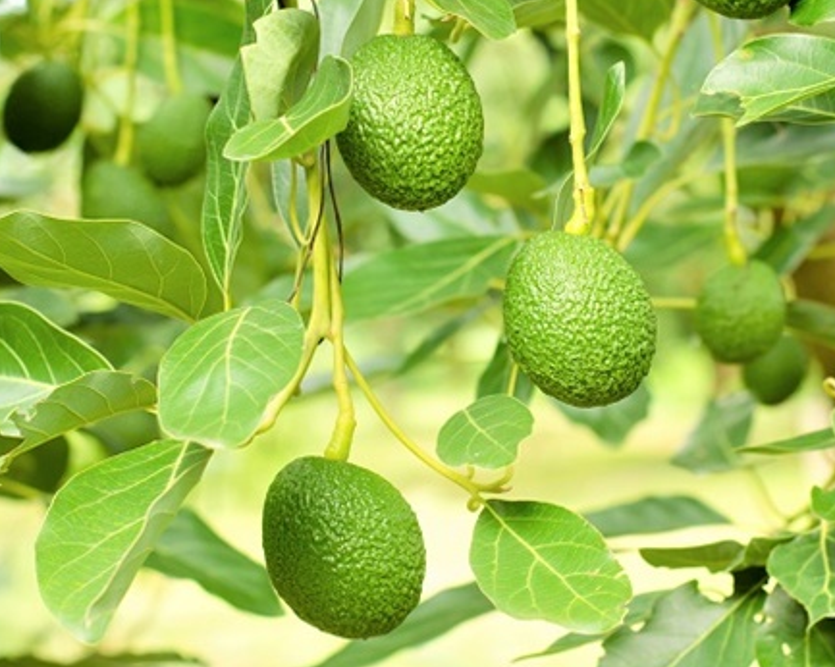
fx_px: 3014
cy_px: 289
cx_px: 559
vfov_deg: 12.6
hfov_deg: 15.7
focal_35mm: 122
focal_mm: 50
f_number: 4
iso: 160
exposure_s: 1/60
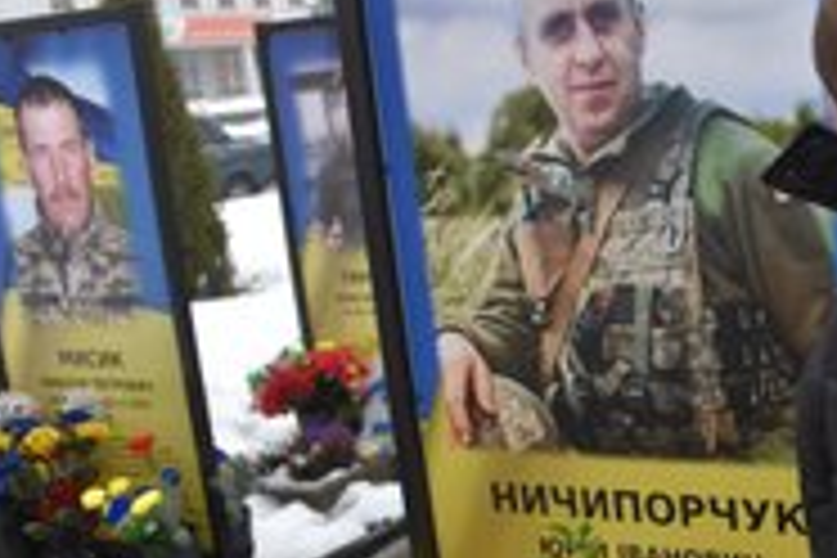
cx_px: 846
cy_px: 418
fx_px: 1348
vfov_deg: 23.1
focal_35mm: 58
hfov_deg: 31.7
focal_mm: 18
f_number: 6.3
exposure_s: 1/160
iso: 400
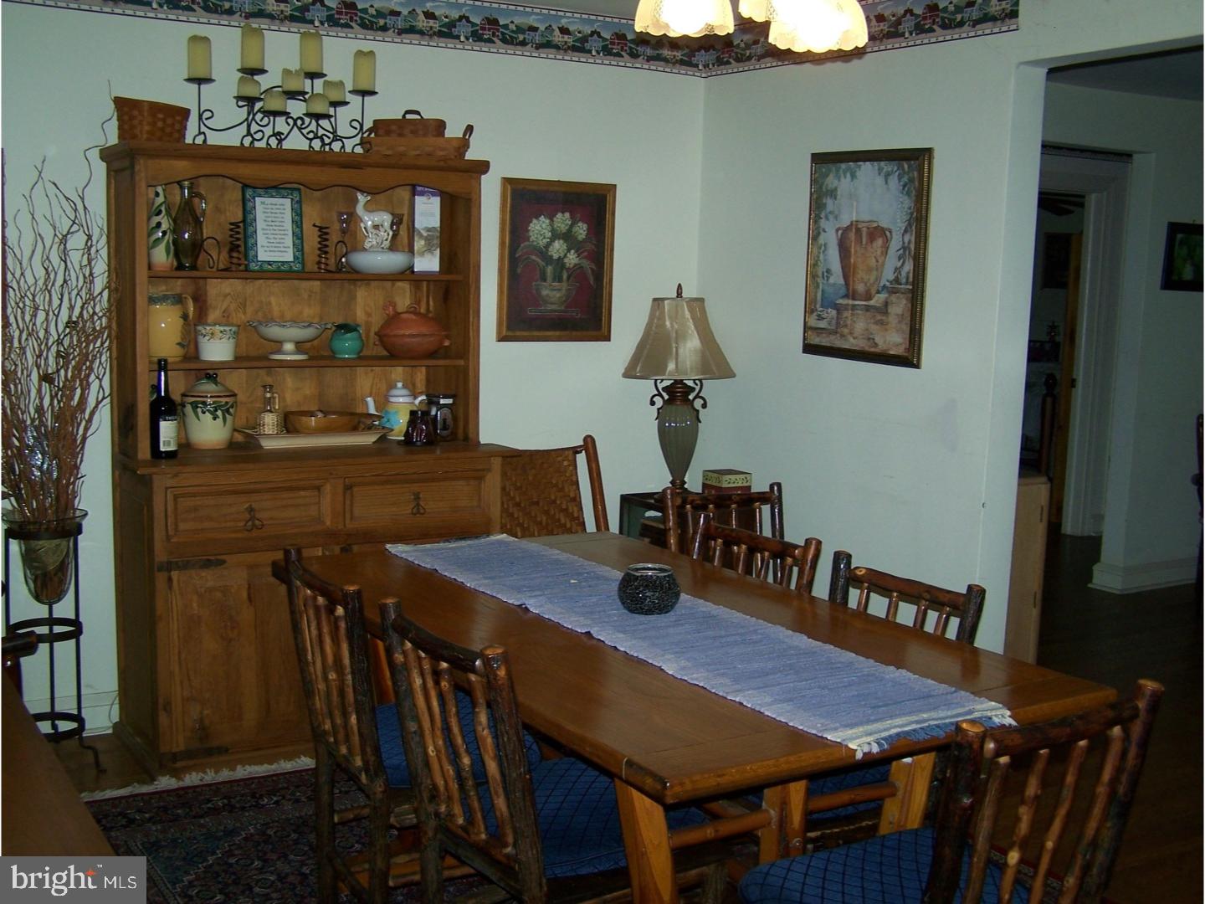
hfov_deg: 49.0
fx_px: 1323
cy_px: 452
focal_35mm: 38
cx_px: 602
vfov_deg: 37.7
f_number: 2.8
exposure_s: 1/60
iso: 80
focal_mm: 6.3
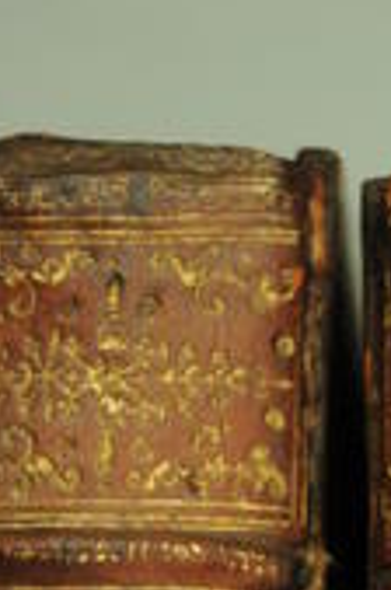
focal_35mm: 178
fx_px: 2912
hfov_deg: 7.7
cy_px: 852
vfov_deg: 11.2
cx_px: 316
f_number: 4
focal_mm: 60
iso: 400
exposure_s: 1/60
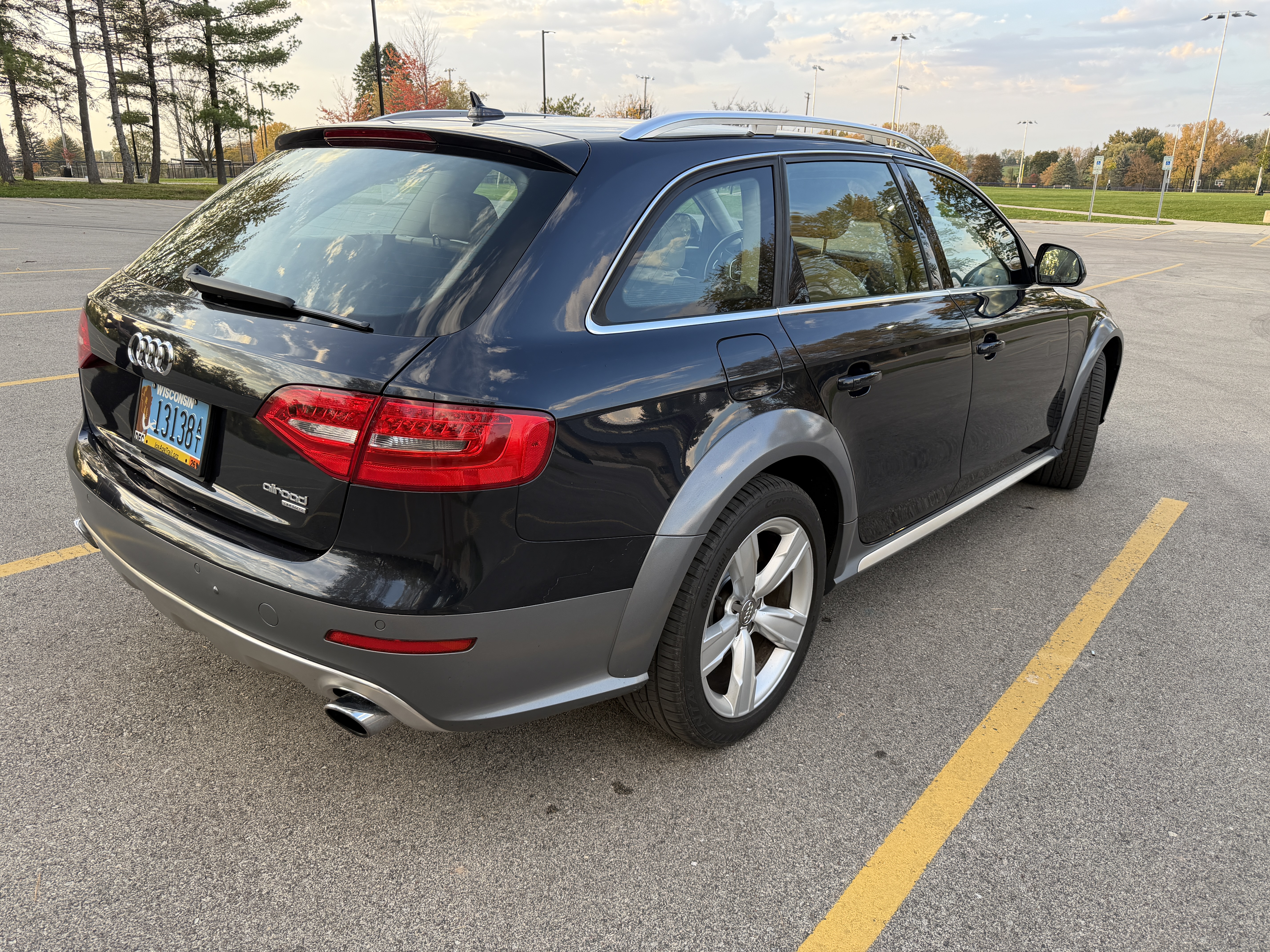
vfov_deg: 56.8
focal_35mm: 24
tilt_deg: -19.7
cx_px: 635
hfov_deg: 71.6
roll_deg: +0.5
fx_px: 881
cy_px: 476
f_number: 1.78
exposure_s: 1/233
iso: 80
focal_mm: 6.76
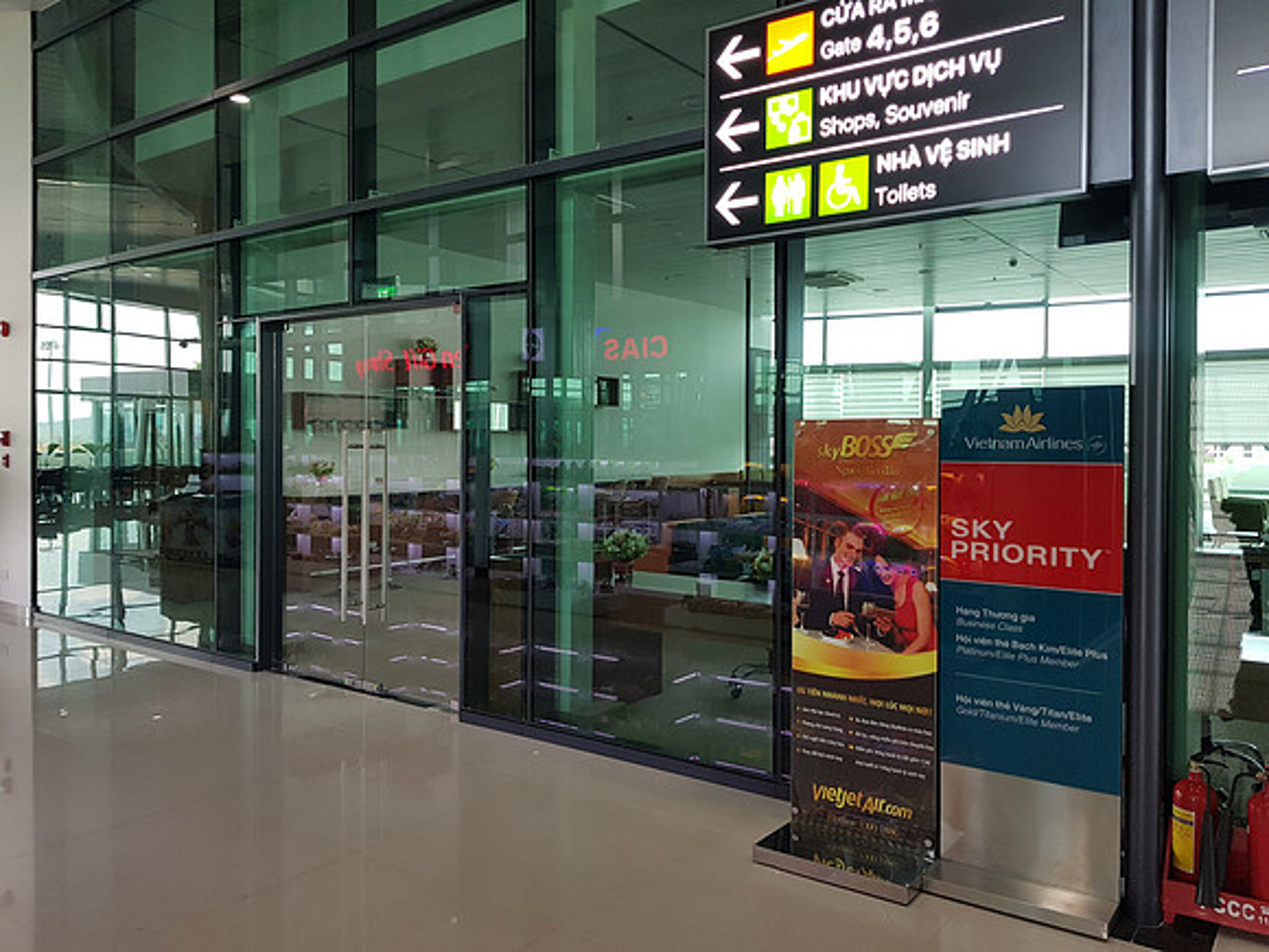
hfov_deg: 67.3
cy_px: 476
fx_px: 953
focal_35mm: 26
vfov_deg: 53.1
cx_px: 634
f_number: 1.7
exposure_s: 1/100
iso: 80
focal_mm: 4.2
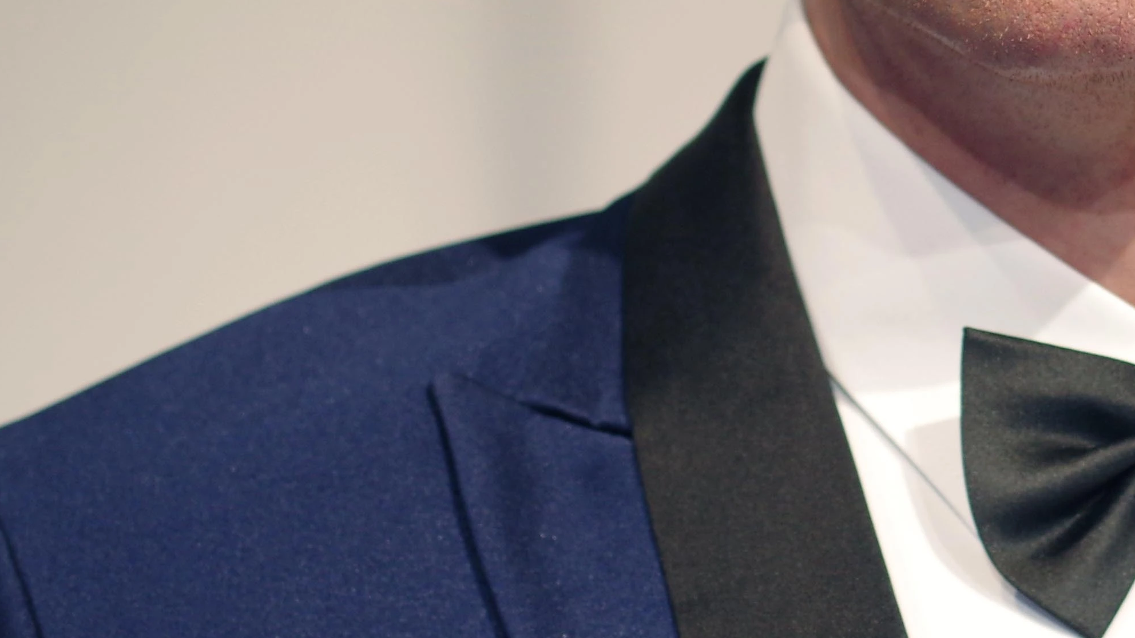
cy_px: -188
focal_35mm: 165
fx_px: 4966
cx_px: 1151
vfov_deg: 7.3
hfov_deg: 12.9
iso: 400
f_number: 3.5
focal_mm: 35
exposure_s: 1/100
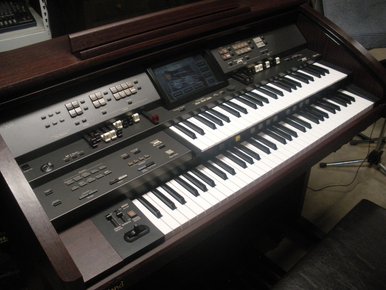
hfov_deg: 51.4
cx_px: 193
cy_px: 145
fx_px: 401
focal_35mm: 36
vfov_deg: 39.7
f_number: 3.5
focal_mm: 6.3
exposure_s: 1/46.7
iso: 400
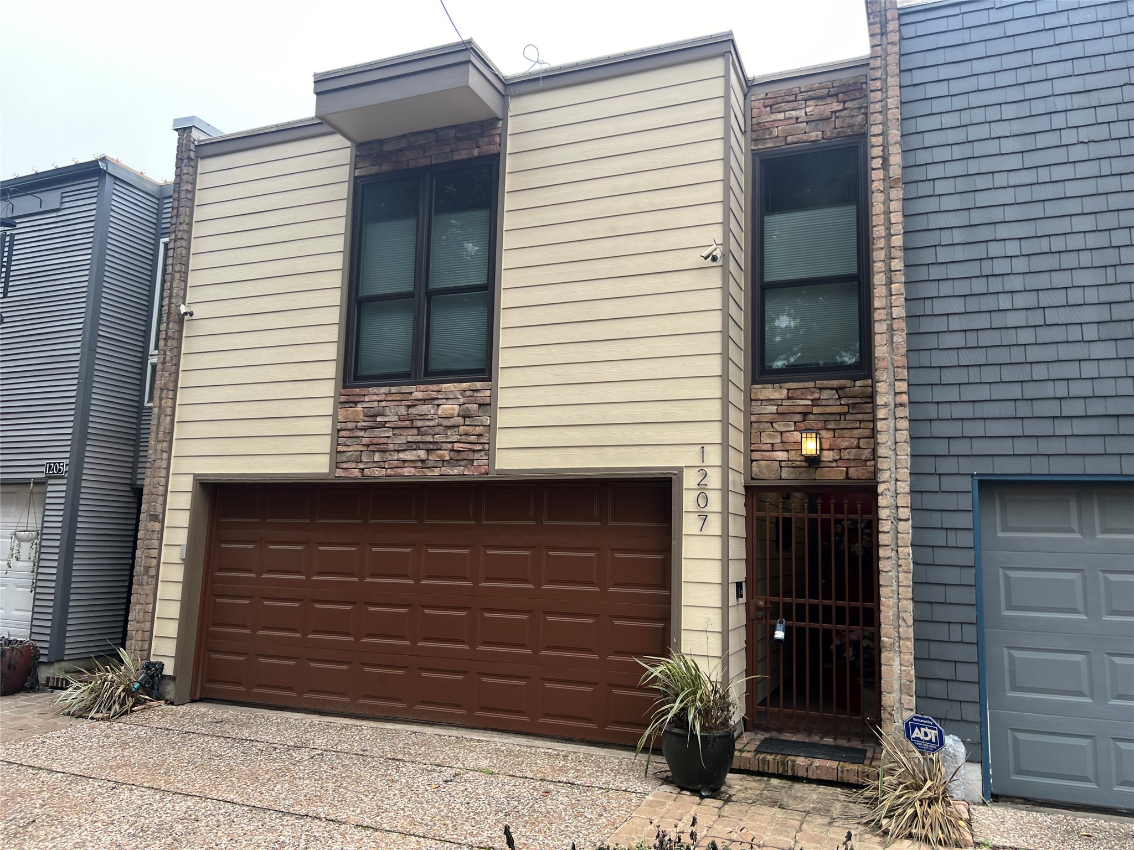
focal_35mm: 26
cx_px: 567
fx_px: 852
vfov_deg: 53.1
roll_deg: -2.7
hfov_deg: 67.3
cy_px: 425
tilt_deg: +4.7
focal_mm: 5.7
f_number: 1.5
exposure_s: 1/121
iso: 32
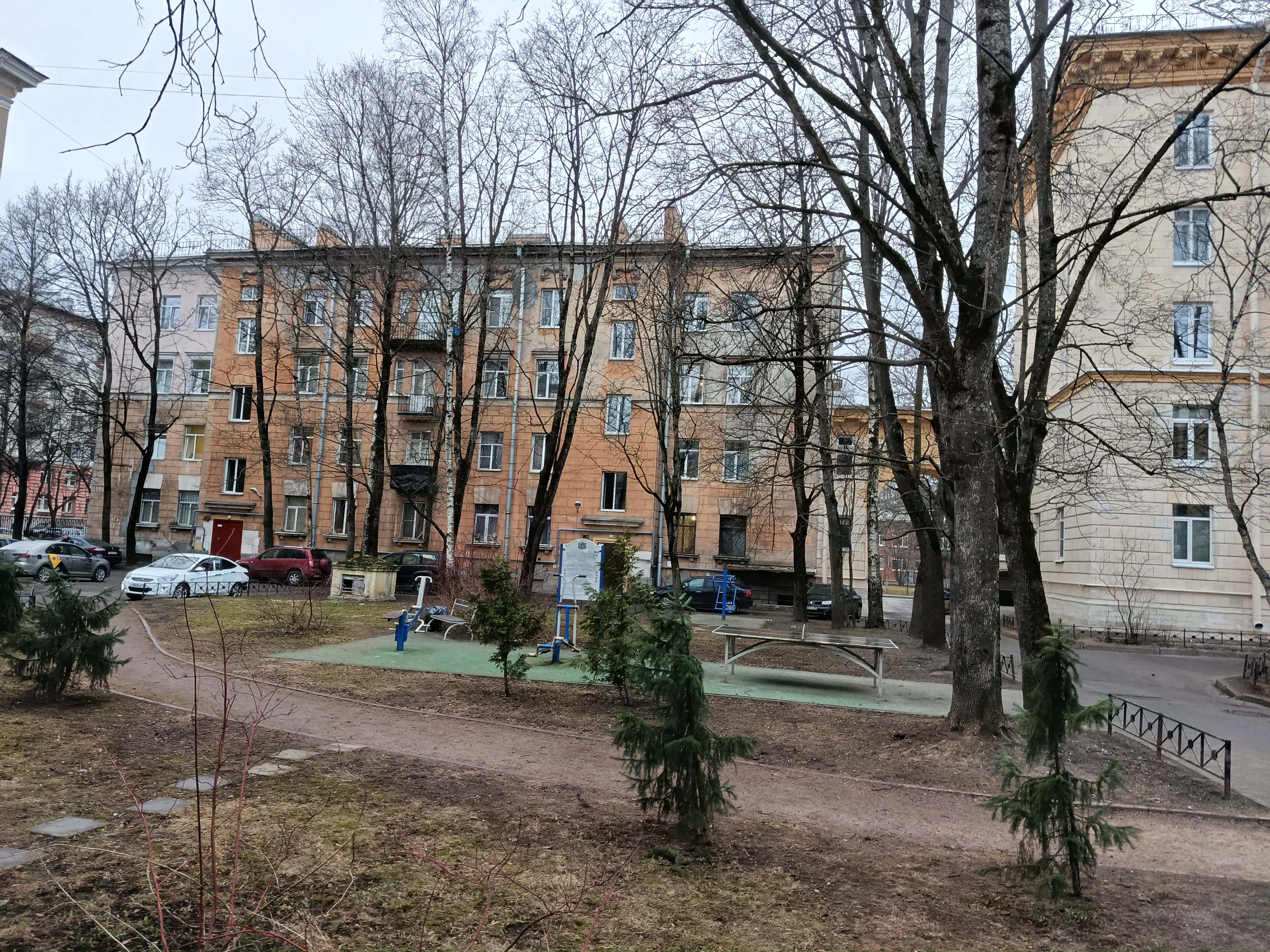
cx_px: 635
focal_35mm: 24
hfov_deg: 71.6
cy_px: 476
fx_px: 881
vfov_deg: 56.8
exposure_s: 1/100
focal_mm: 5.24
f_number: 1.7
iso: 326
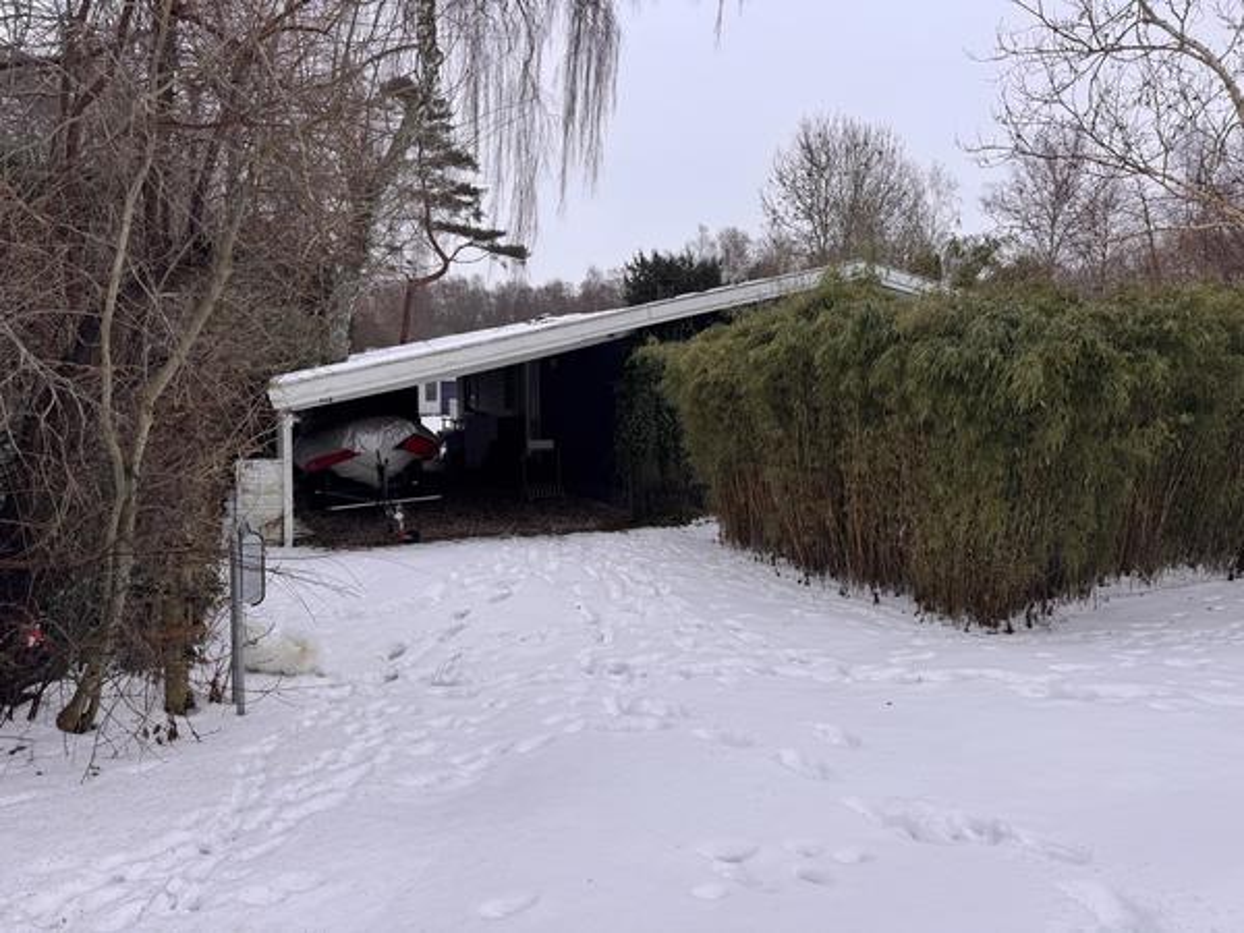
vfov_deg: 56.8
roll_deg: -1.5
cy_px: 466
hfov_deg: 71.6
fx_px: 862
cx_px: 622
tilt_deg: -6.4
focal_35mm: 24
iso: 80
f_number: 1.78
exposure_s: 1/842
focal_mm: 6.76
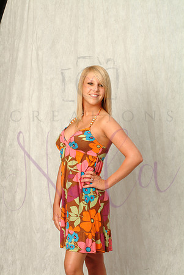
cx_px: 92
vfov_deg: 17.3
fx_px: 906
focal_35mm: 118
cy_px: 138
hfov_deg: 11.6
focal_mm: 79
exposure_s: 1/125
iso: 400
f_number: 11
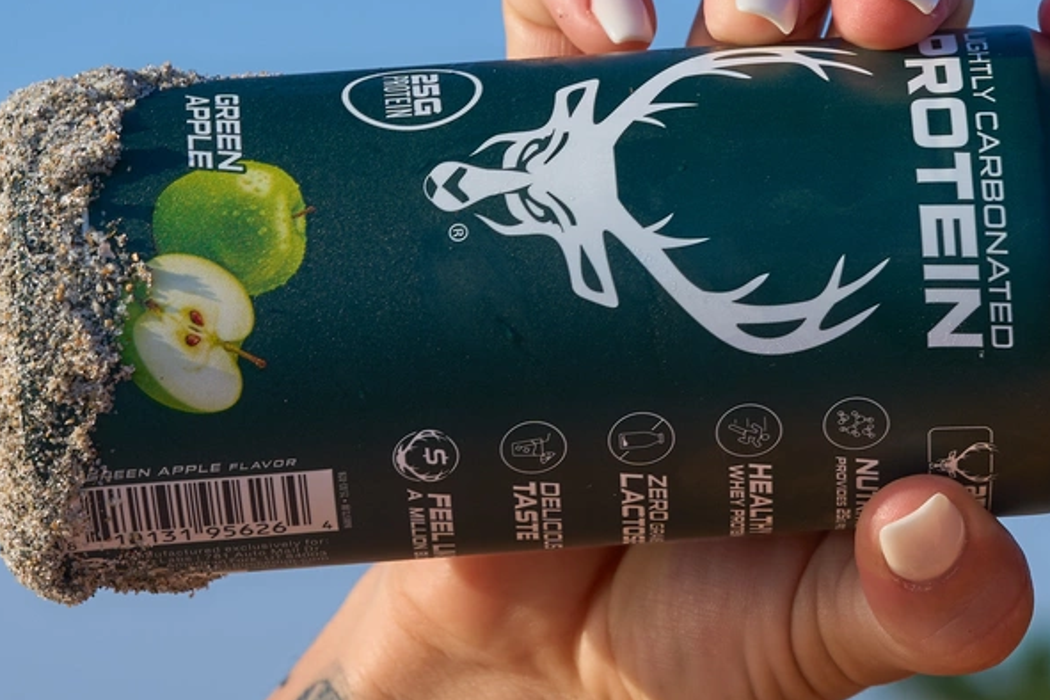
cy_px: 309
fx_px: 7554
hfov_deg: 7.9
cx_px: 1013
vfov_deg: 5.3
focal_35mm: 259
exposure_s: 1/200
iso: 100
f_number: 8
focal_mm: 85
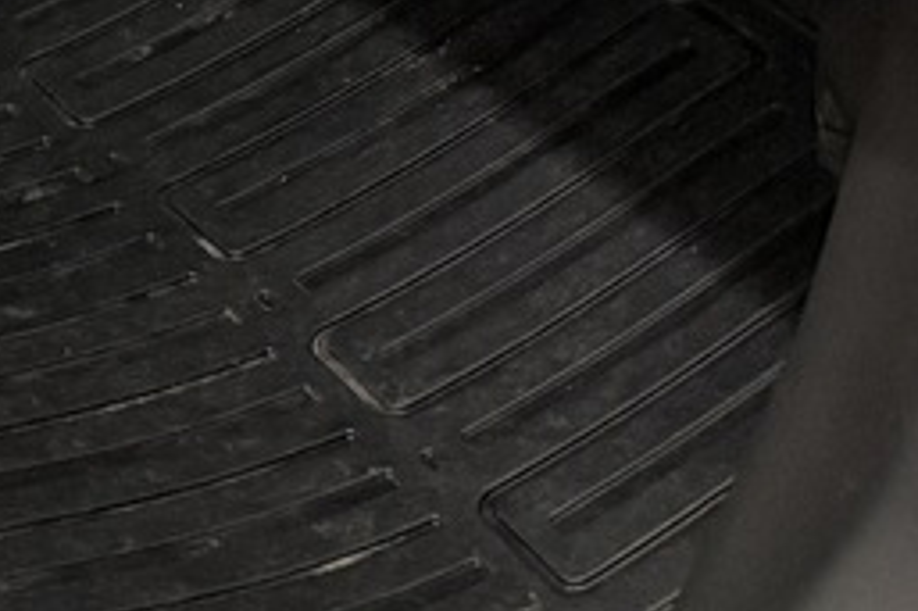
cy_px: -1115
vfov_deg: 8.5
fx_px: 3568
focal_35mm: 140
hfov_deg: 11.3
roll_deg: -1.8
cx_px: -1511
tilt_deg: -11.3
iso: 320
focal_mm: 6.76
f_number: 1.78
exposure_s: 1/60
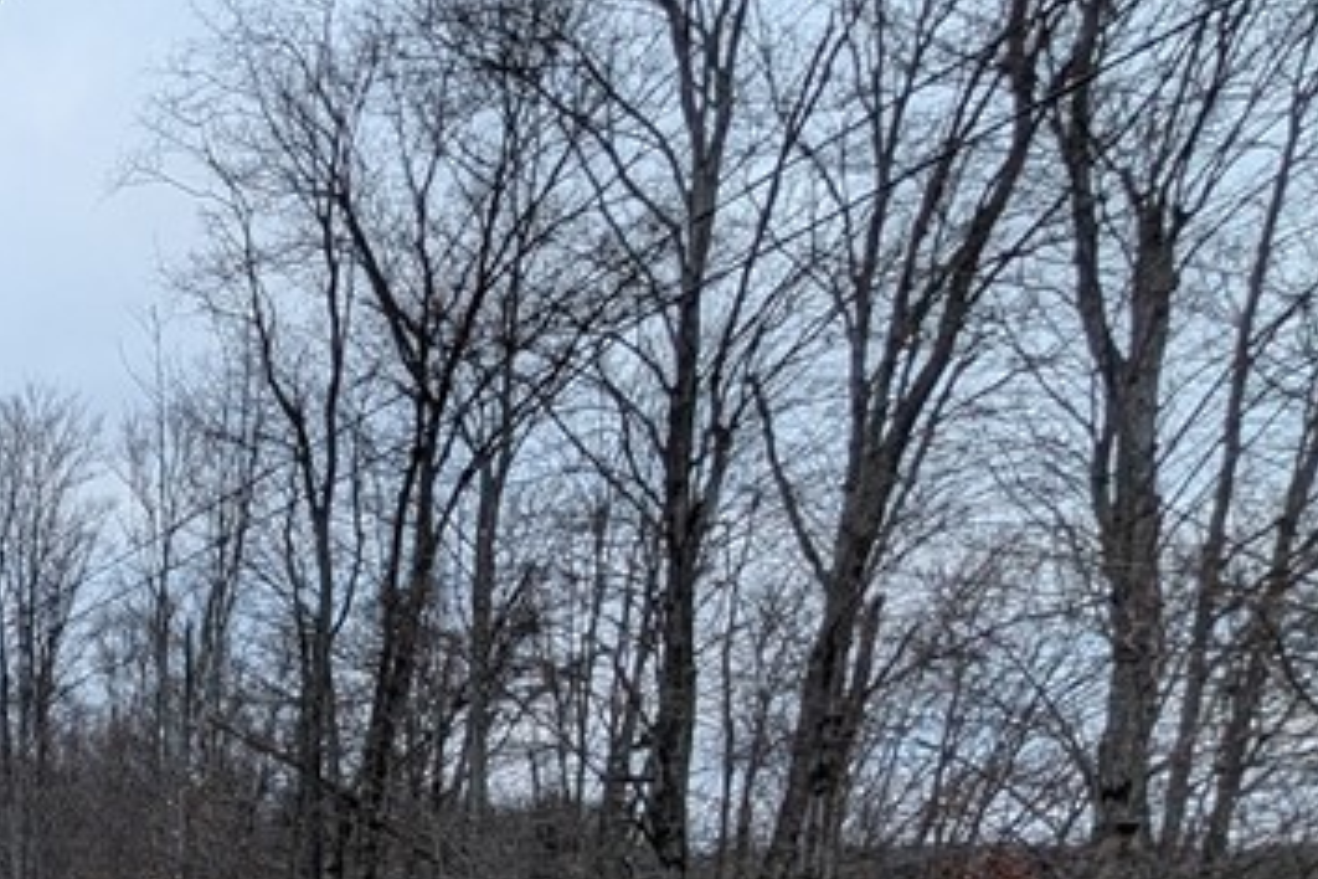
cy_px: 991
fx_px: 1318
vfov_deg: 32.1
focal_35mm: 36
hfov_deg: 37.1
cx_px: -337
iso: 93
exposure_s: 1/73.4
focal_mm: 2.02
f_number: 1.7
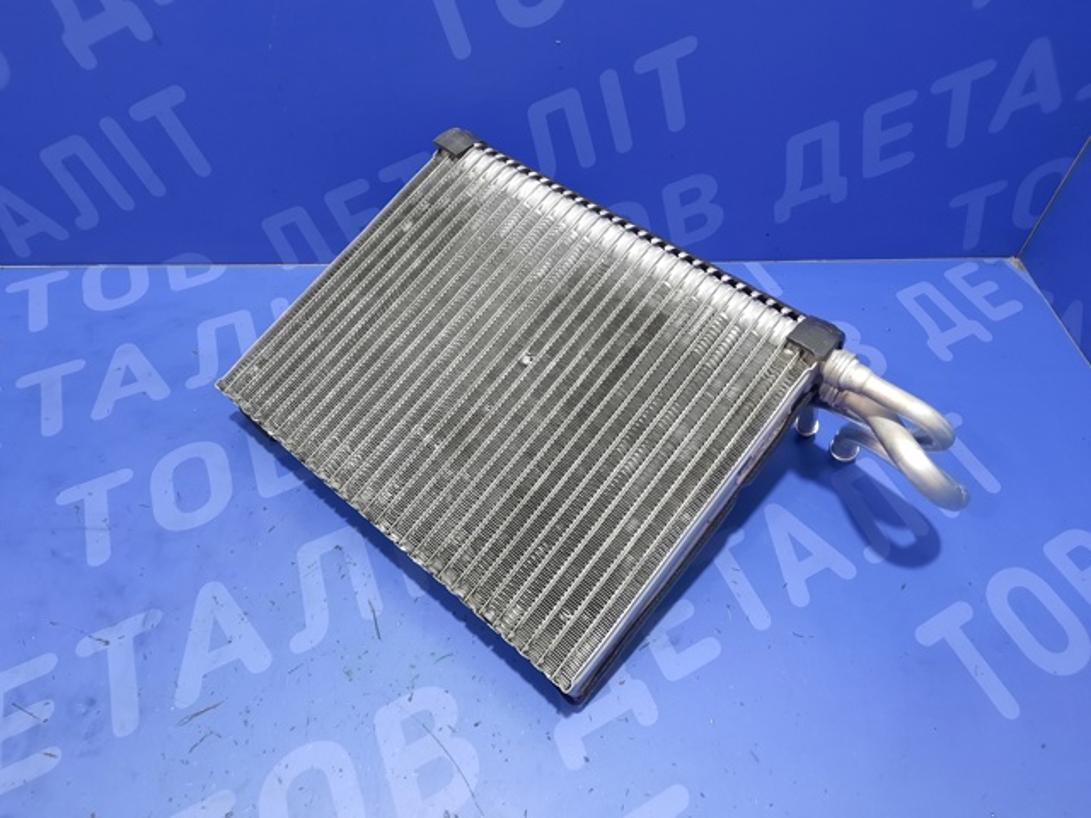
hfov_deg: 69.4
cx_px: 546
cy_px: 409
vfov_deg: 54.9
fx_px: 788
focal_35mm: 25
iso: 400
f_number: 2
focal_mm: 4.6
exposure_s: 1/33
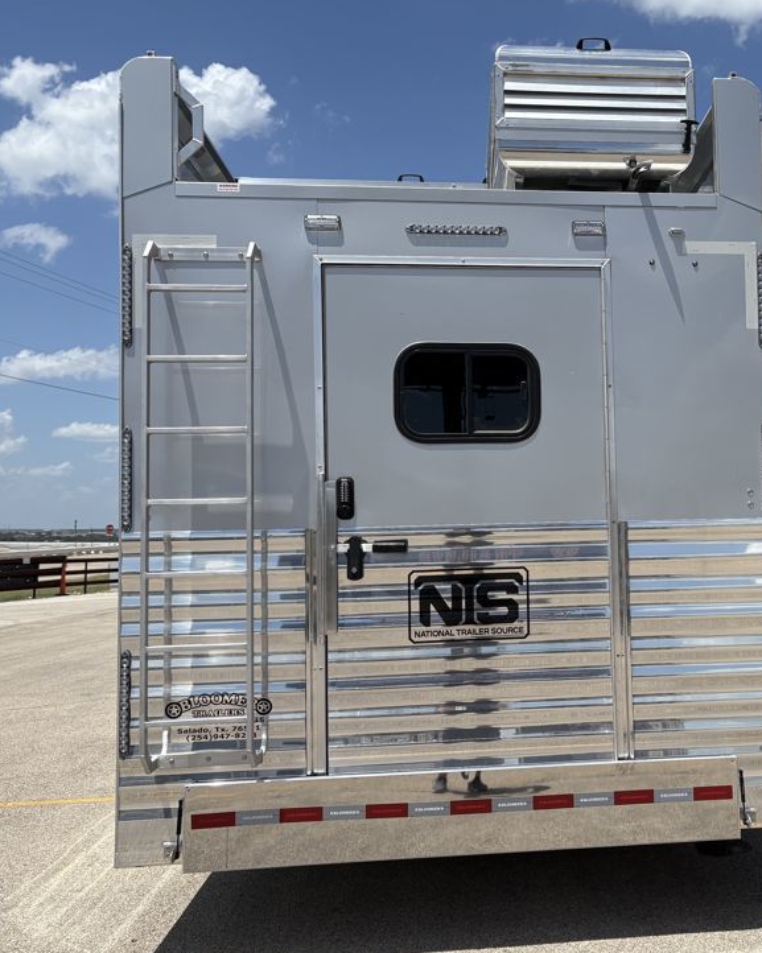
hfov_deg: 39.8
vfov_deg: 50.3
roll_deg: -0.1
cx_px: 590
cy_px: 459
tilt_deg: +4.2
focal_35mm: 36
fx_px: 1015
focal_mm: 5.96
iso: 50
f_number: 1.6
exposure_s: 1/6329
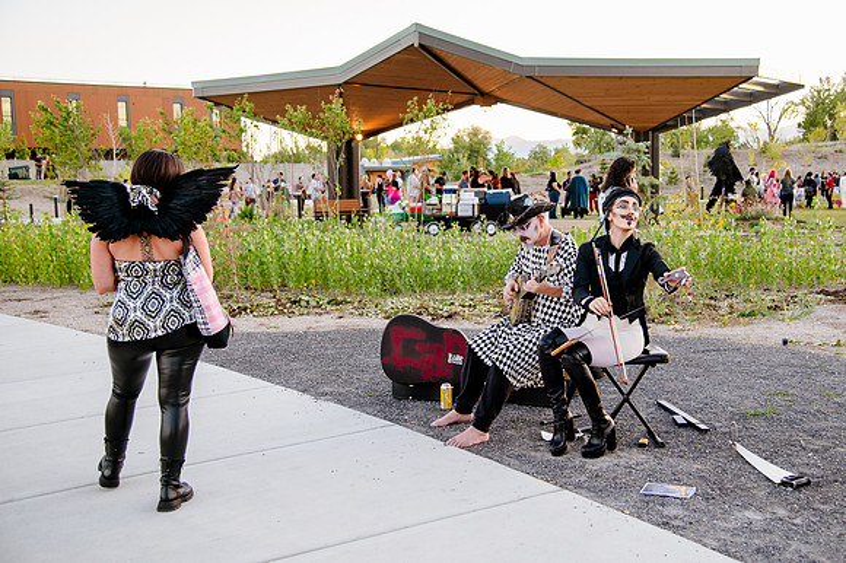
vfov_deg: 31.0
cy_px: 261
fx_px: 1016
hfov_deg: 45.1
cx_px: 479
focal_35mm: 43
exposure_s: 1/160
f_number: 4
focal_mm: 38
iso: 400
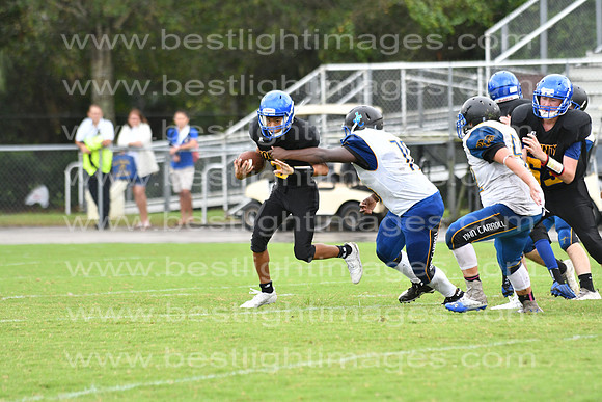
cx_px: 301
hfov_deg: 9.8
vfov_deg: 6.5
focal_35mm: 210
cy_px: 201
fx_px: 3512
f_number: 3.5
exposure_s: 1/1600
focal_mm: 140
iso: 800
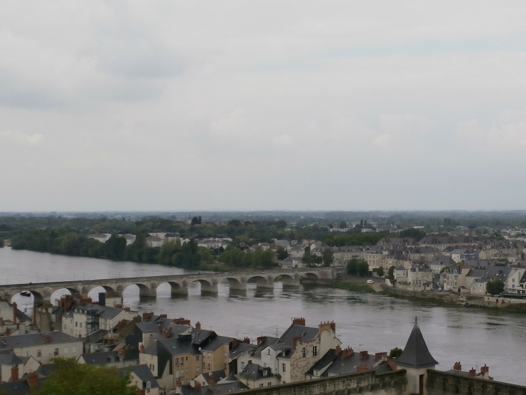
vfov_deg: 22.6
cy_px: 204
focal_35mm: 65
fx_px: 988
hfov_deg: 29.6
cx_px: 360
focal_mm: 8.29
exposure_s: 1/160
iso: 100
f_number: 11
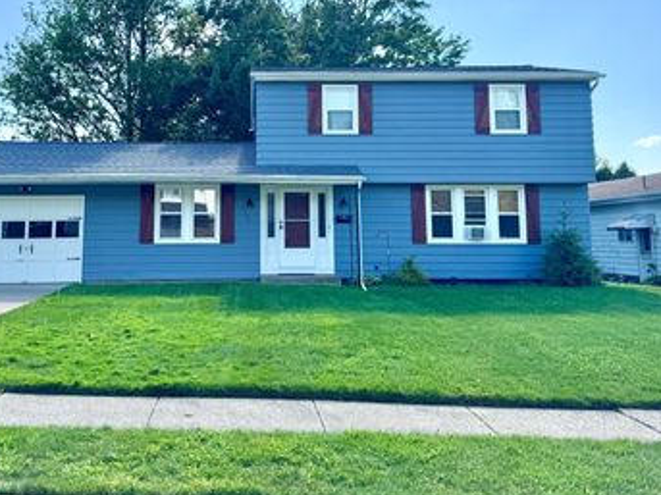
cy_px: 159
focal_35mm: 35
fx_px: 668
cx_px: 272
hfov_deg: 52.4
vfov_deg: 40.1
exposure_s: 1/5814
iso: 80
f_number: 1.78
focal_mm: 6.76
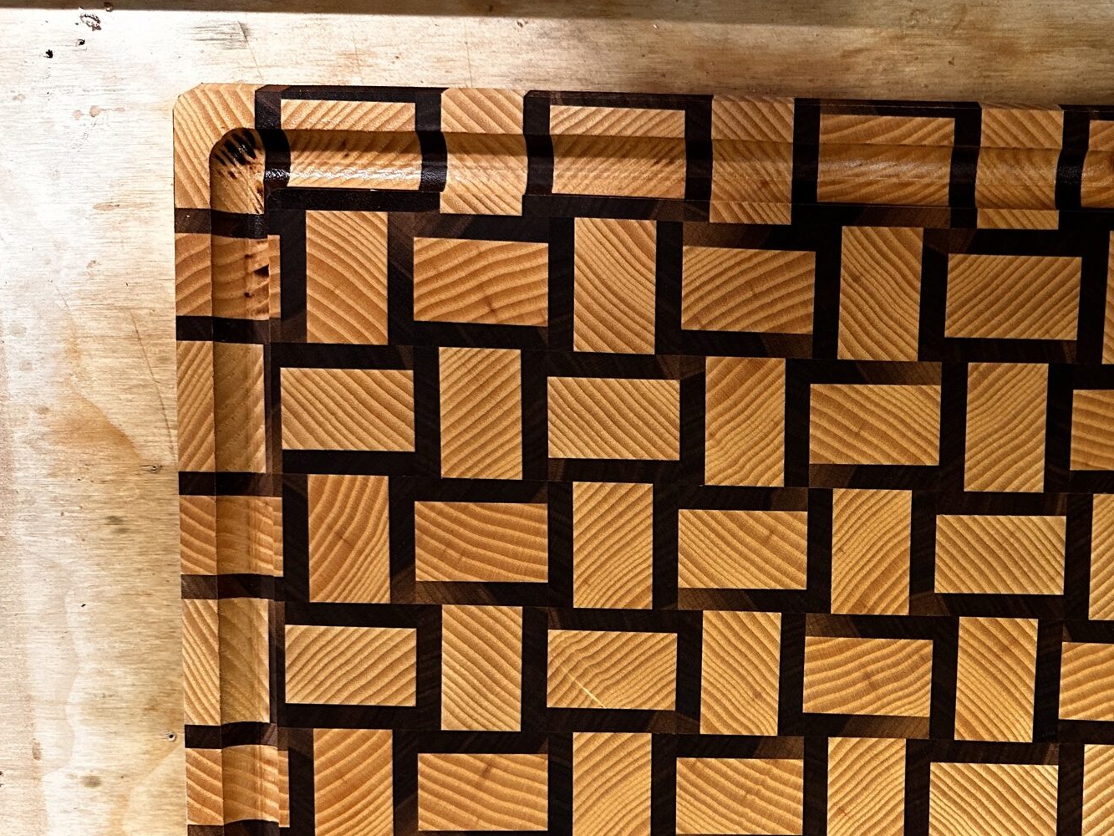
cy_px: 584
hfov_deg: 49.8
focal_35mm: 36
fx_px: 1159
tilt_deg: -79.2
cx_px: 800
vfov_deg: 39.0
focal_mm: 6.86
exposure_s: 1/50
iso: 400
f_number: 1.78
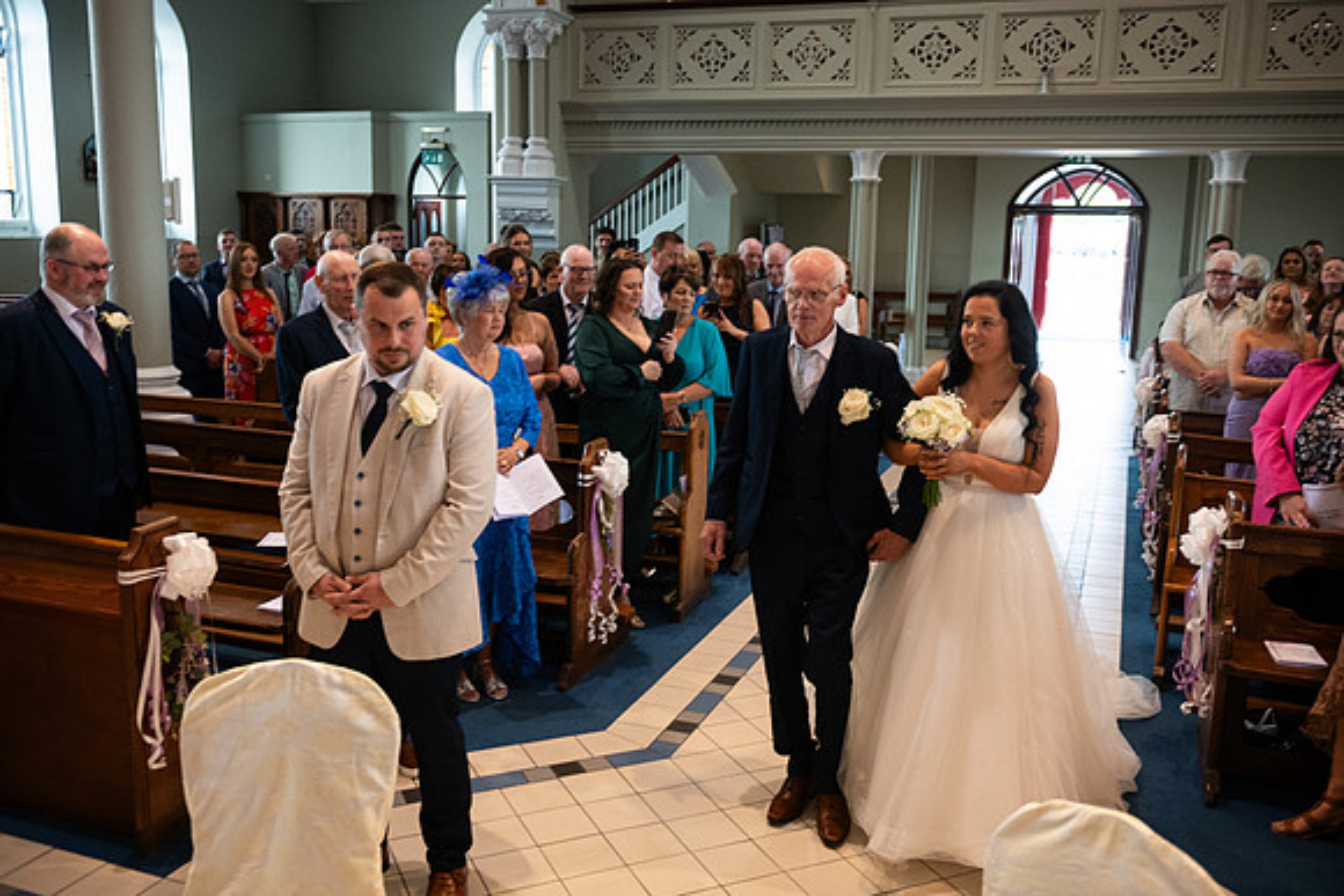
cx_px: 672
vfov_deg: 41.1
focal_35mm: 32
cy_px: 448
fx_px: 1195
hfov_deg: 58.7
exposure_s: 1/160
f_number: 3.5
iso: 800
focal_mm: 32
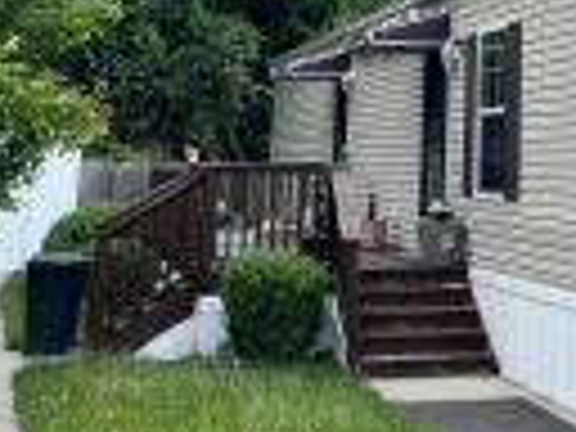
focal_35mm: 81
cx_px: 585
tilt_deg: +14.4
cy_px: -198
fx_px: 1348
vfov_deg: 16.7
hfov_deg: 23.1
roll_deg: -0.1
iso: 50
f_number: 1.6
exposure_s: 1/2688
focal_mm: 5.1
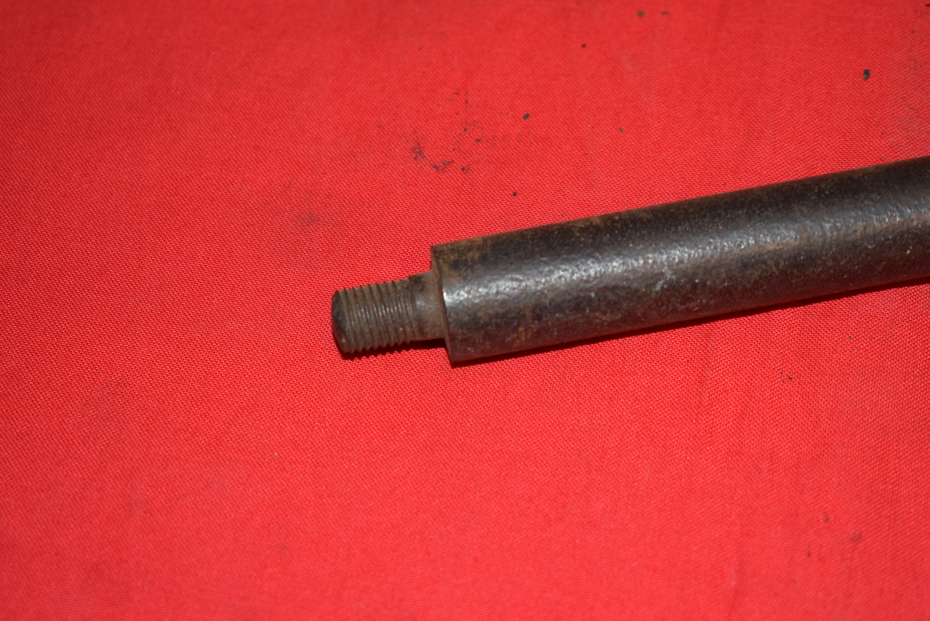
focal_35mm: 82
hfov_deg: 24.6
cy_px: 310
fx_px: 2132
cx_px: 465
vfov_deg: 16.6
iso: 640
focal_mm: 55
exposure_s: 1/100
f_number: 5.6
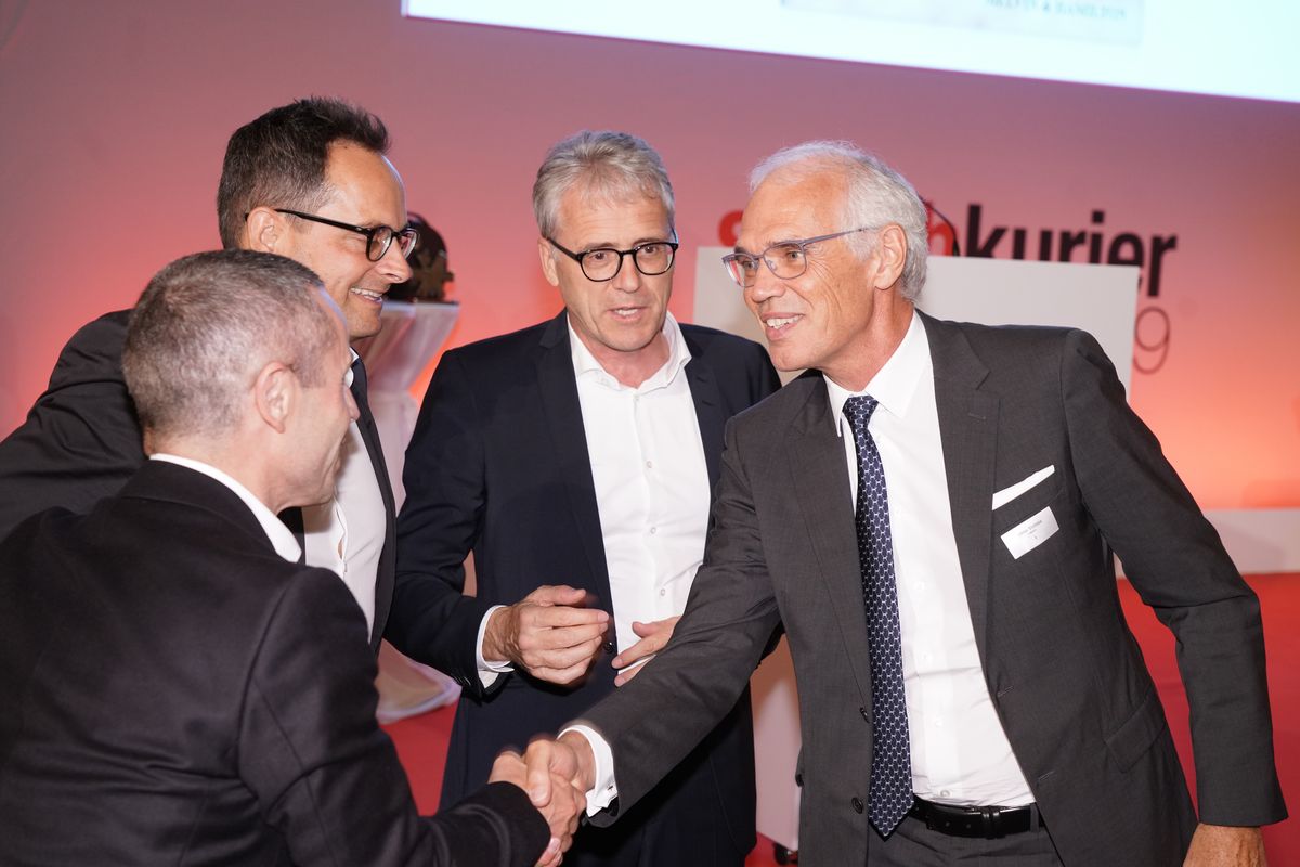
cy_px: 434
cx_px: 650
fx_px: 1878
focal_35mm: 52
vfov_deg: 26.0
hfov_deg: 38.2
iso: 2500
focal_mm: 52
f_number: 5
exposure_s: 1/50
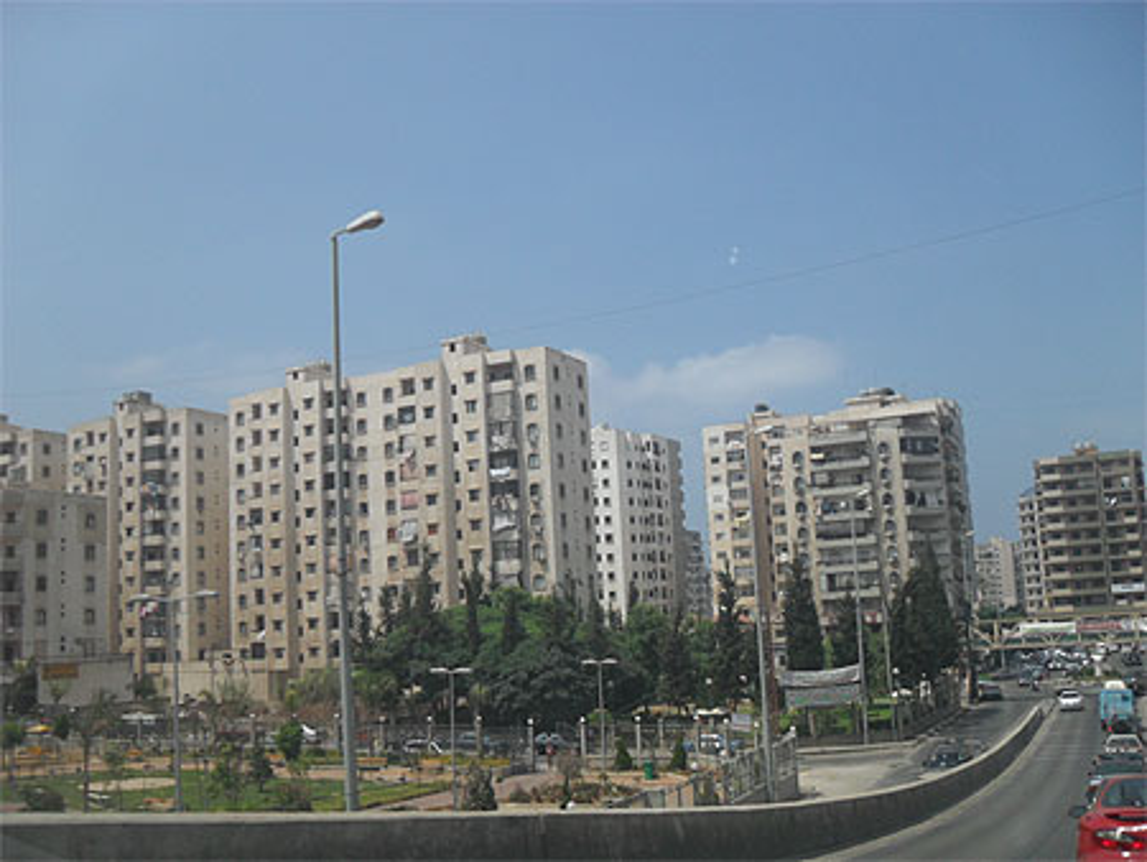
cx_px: 574
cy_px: 431
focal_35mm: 35
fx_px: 1160
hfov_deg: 52.6
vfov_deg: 40.7
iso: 100
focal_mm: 6.2
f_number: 8.9
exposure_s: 1/180
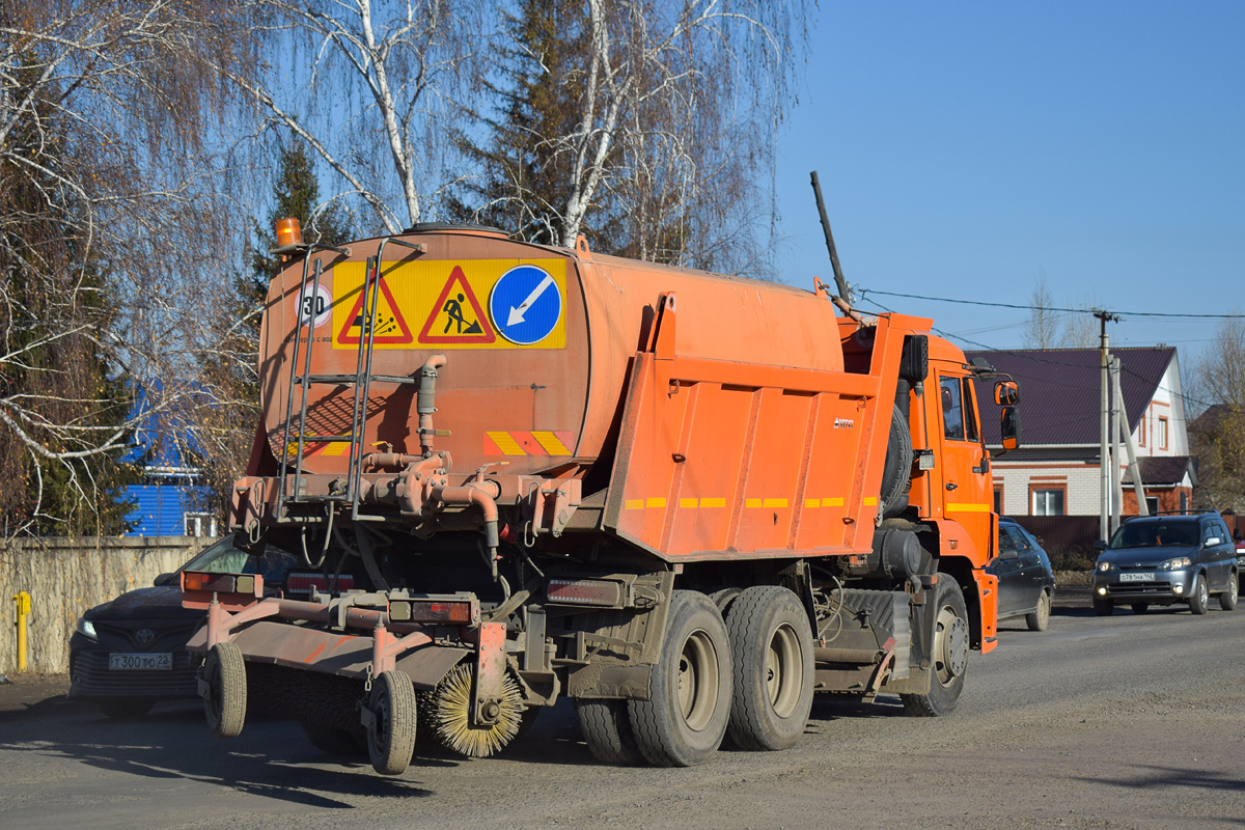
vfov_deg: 18.9
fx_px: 2490
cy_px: 415
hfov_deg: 28.1
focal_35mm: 72
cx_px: 622
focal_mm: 48
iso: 100
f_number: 6.3
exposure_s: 1/800
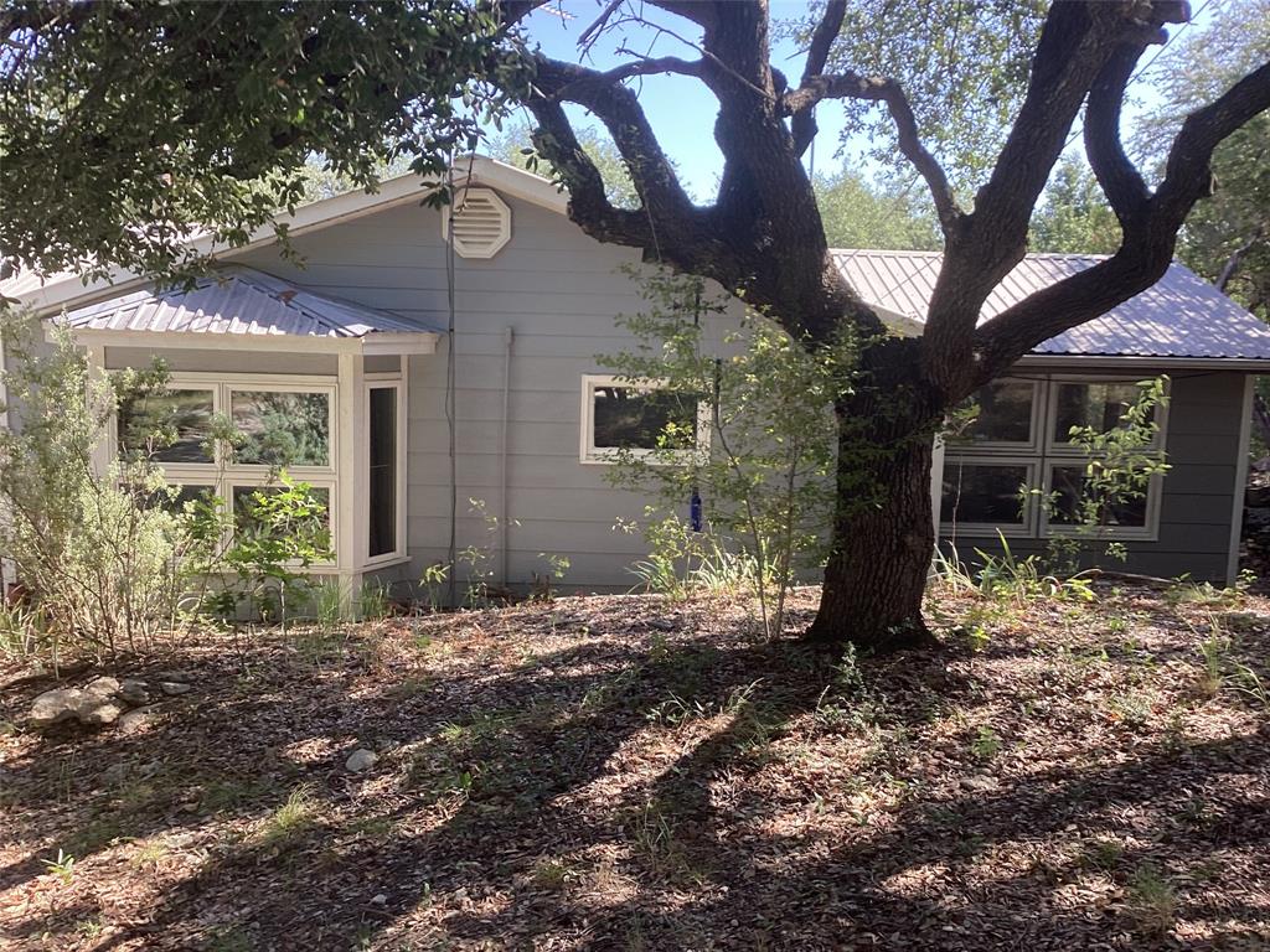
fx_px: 1137
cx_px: 635
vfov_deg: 45.4
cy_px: 476
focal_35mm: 31
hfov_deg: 58.4
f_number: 2.4
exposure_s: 1/120
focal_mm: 3.3
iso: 25
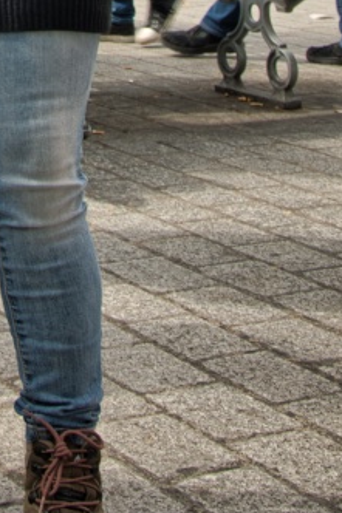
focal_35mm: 111
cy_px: -175
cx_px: -56
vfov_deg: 17.2
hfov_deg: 12.1
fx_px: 1583
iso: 100
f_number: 9
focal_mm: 24
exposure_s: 1/50
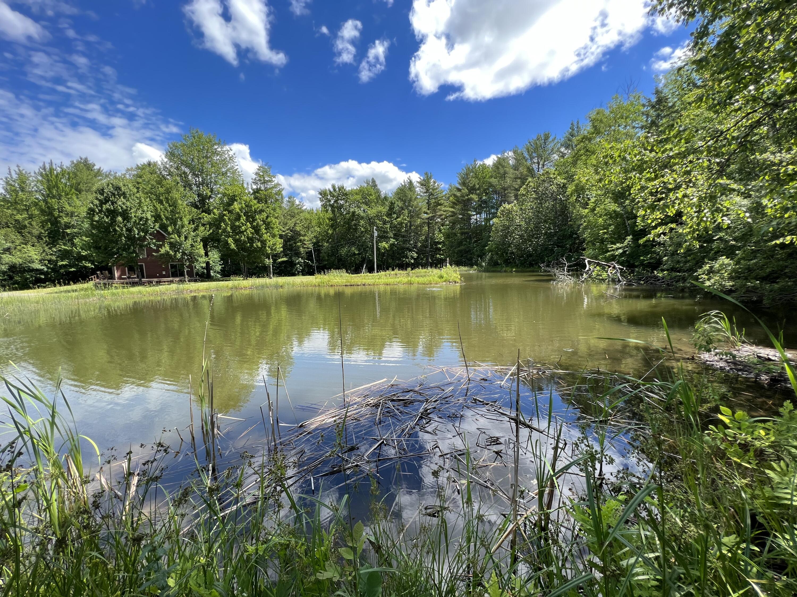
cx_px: 398
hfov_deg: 106.2
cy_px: 298
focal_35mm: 13
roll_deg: +1.2
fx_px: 299
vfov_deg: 89.9
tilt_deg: -7.1
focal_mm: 1.57
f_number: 1.8
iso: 32
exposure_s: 1/497
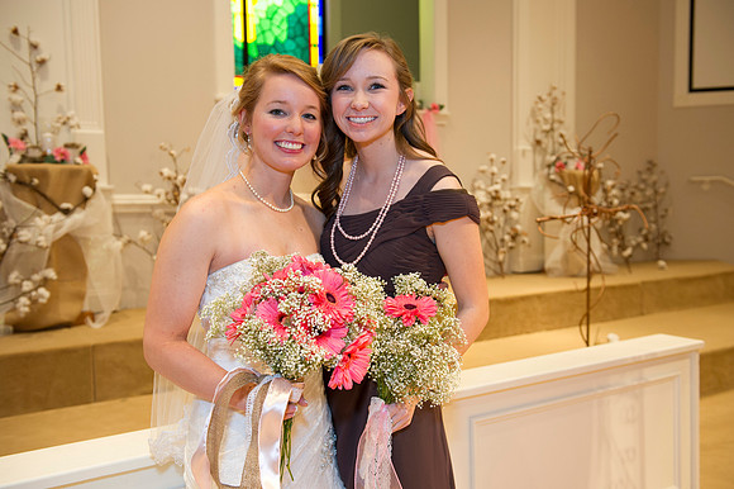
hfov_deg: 53.2
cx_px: 367
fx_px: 734
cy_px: 244
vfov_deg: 36.8
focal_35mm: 36
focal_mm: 36
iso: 1250
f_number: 4
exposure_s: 1/80
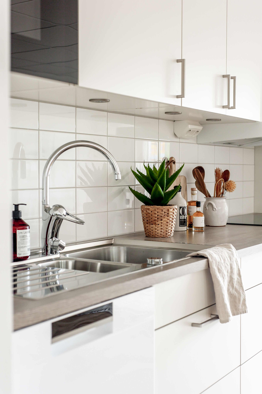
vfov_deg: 39.6
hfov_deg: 27.0
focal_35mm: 50
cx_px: 131
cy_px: 197
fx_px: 547
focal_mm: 50
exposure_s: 1/60
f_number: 4
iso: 320
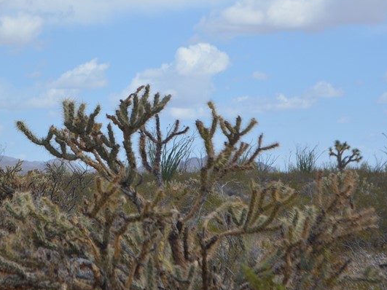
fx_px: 1811
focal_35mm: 162
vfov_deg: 9.2
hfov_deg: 12.1
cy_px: 154
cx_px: 43
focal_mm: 55
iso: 400
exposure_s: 1/1600
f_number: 7.1
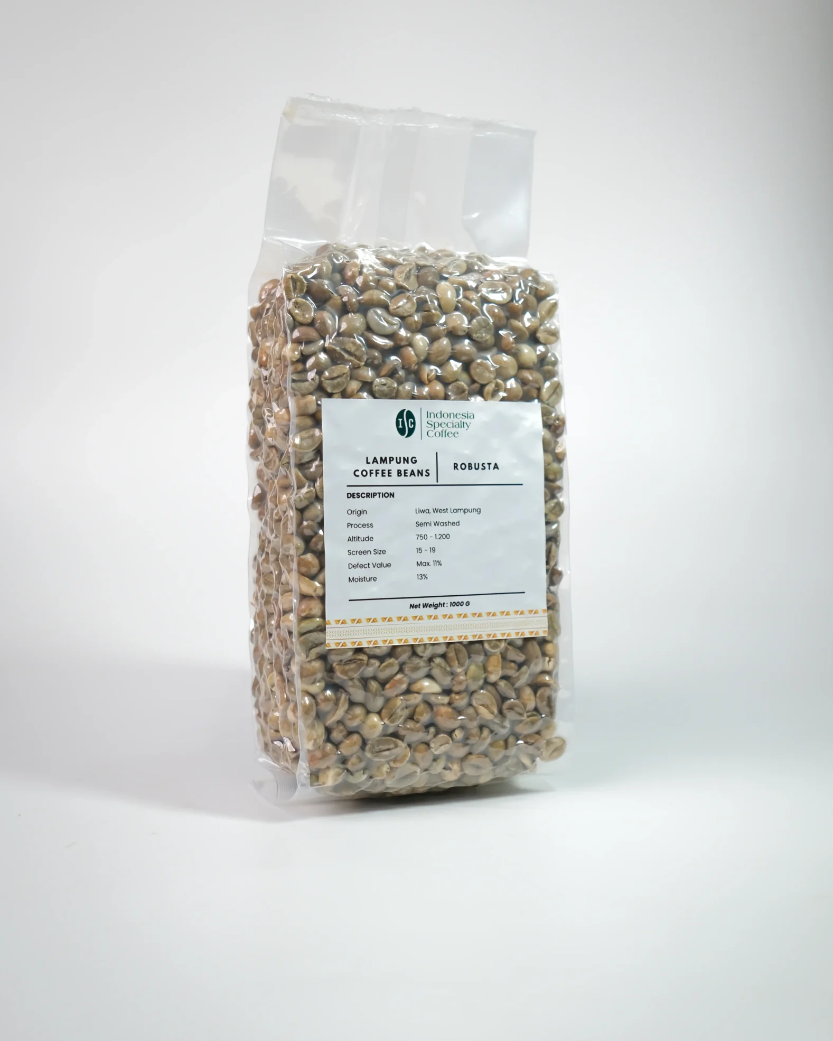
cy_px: 453
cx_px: 414
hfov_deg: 37.3
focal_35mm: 40
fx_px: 1233
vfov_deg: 45.7
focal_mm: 23
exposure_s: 1/125
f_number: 3.2
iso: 200
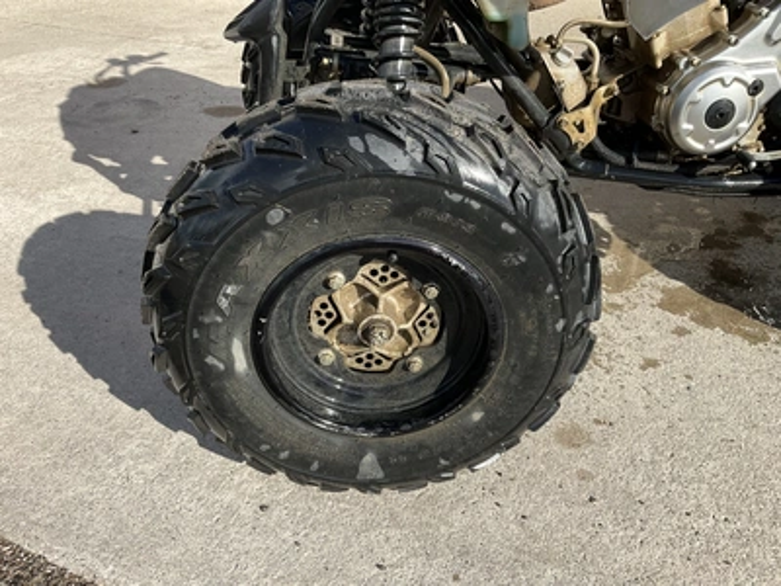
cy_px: 293
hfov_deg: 61.7
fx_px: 654
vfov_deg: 48.2
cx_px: 390
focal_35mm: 29
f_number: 1.8
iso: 25
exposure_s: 1/997
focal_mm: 3
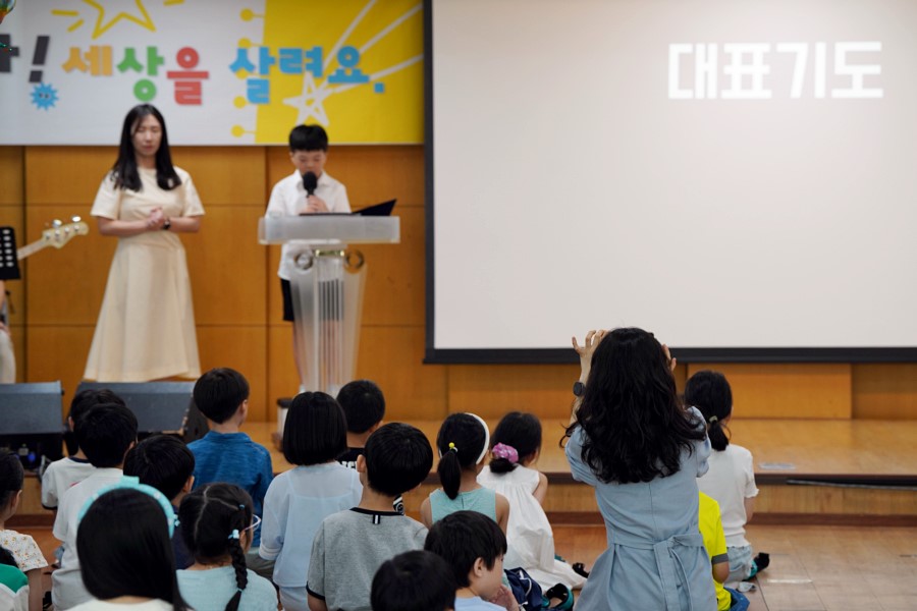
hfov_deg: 18.8
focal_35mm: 109
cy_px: 306
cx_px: 458
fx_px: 2776
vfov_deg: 12.6
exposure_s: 1/160
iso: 800
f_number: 4
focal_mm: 109
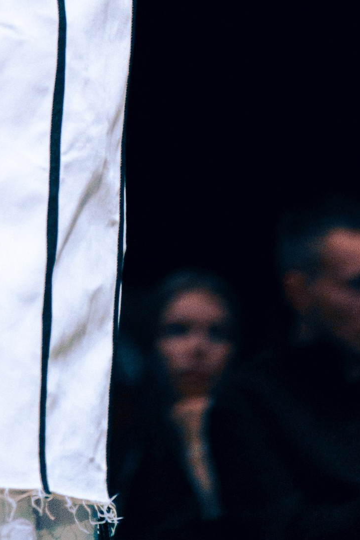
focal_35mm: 421
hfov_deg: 3.3
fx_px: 6310
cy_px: -403
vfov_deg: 4.8
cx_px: -216
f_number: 2.8
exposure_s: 1/320
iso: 1250
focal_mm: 119
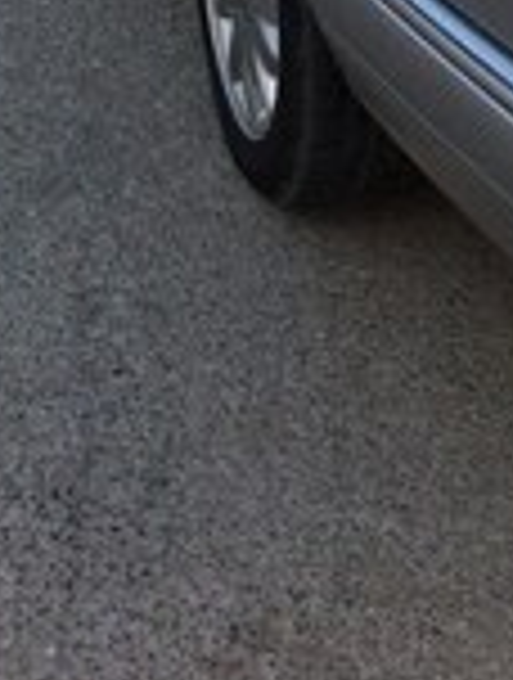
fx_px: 1869
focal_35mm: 95
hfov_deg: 15.5
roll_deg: -0.4
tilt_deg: -24.2
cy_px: -149
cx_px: 410
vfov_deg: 19.3
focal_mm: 4.15
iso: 32
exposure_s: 1/494
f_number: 2.2
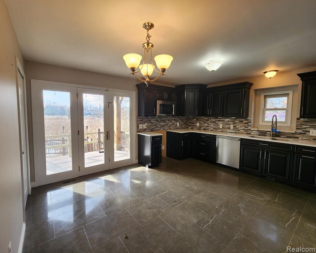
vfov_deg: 87.9
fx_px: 131
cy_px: 124
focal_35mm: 14
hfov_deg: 100.5
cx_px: 147
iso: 50
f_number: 2.2
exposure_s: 1/60
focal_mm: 2.2
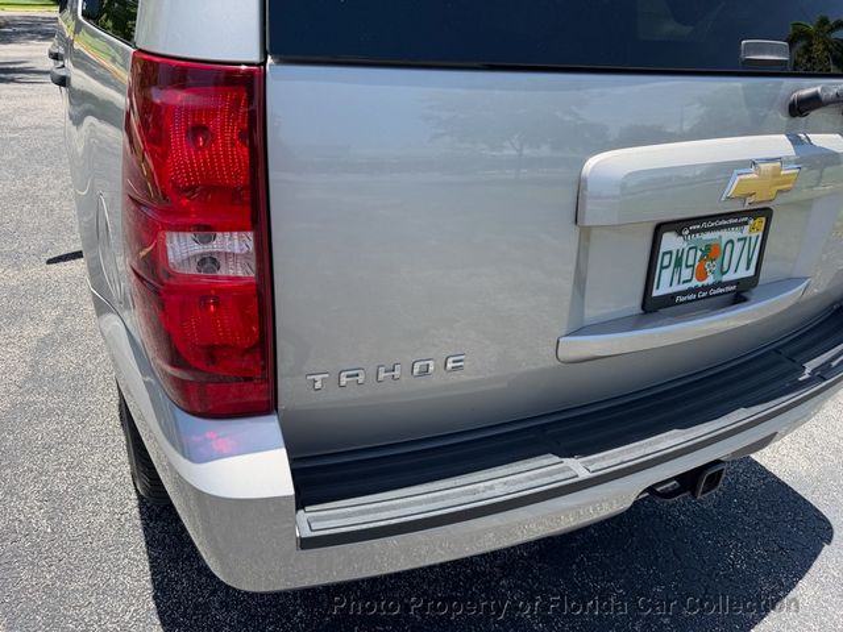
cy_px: 316
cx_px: 422
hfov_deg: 71.6
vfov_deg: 56.8
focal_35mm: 24
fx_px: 584
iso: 80
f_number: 1.78
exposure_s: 1/1618
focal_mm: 6.76
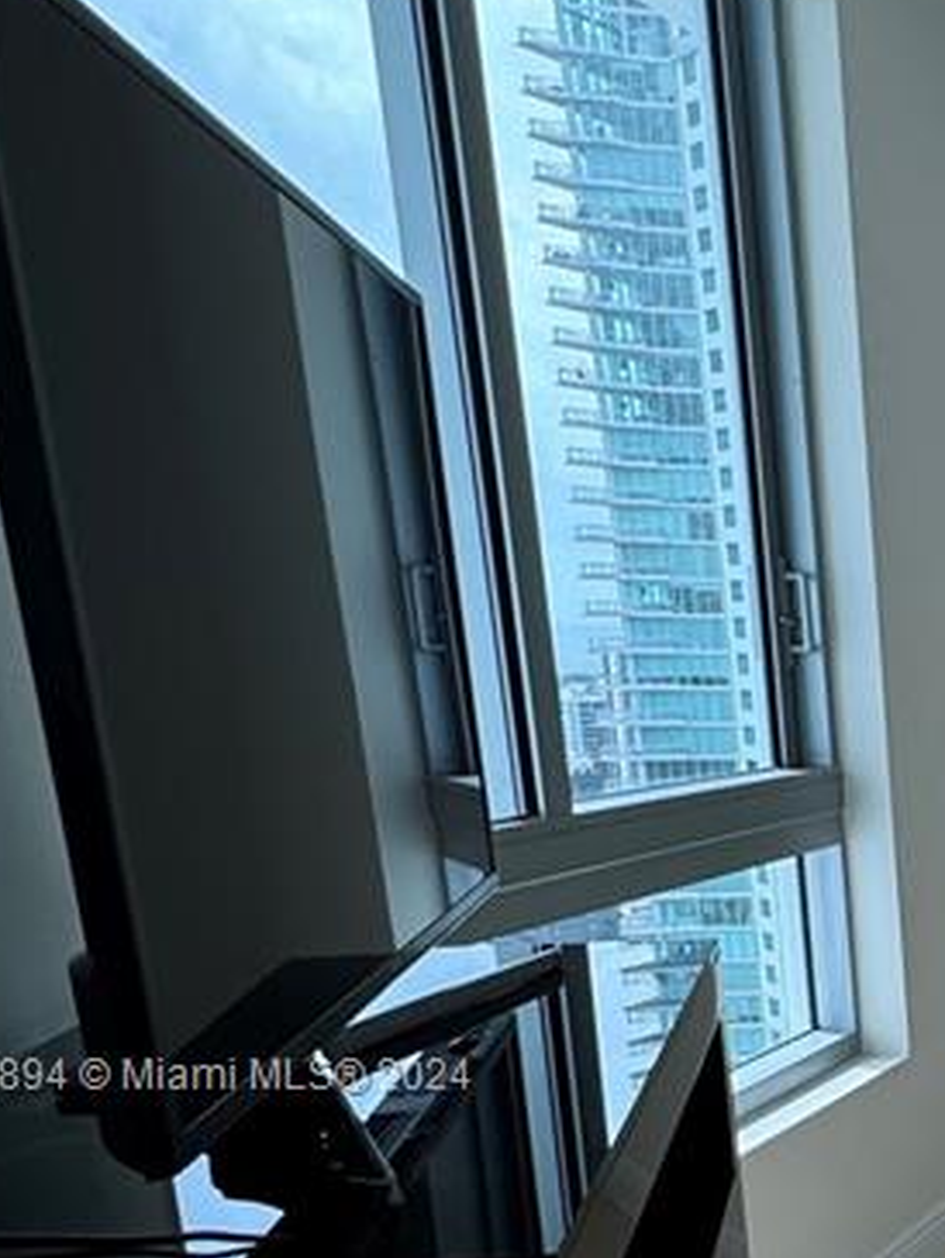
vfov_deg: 38.9
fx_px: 1673
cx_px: 1393
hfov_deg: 24.8
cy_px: 1079
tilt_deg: -15.0
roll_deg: -0.1
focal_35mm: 46
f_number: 2.2
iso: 40
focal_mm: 2.22
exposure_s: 1/307
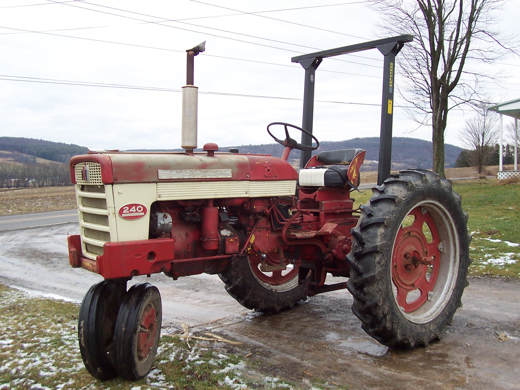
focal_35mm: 37
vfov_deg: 38.7
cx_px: 260
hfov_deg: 50.1
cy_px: 195
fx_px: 556
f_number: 2.8
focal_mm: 5.6
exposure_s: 1/250
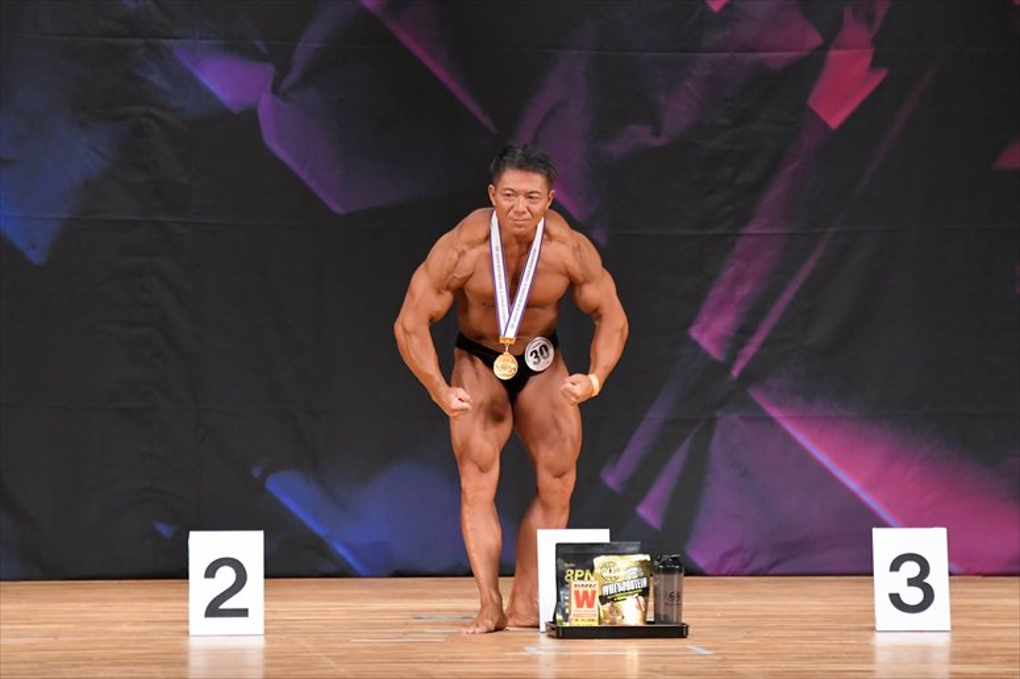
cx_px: 510
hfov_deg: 7.2
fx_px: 8071
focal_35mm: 285
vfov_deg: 4.8
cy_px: 340
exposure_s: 1/400
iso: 5600
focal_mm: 190
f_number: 5.6
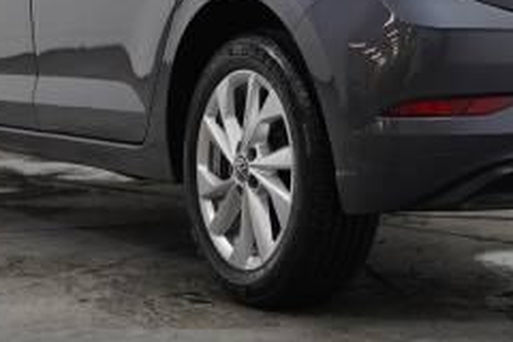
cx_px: 383
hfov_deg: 13.3
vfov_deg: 8.8
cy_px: -36
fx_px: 2200
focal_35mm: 154
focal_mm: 57.9
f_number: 4
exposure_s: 1/160
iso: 1600
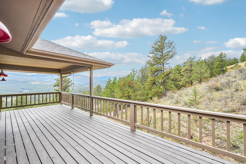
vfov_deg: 77.3
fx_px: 102
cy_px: 82
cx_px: 123
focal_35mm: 15
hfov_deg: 100.4
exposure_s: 1/320
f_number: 8
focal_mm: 10
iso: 800
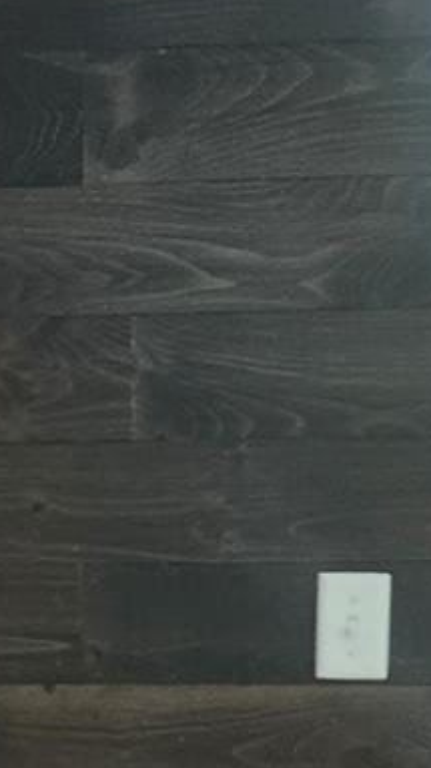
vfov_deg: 31.1
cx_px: -24
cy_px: 527
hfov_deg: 17.4
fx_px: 1363
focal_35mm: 67
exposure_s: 1/24
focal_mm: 5.54
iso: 1000
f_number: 1.8
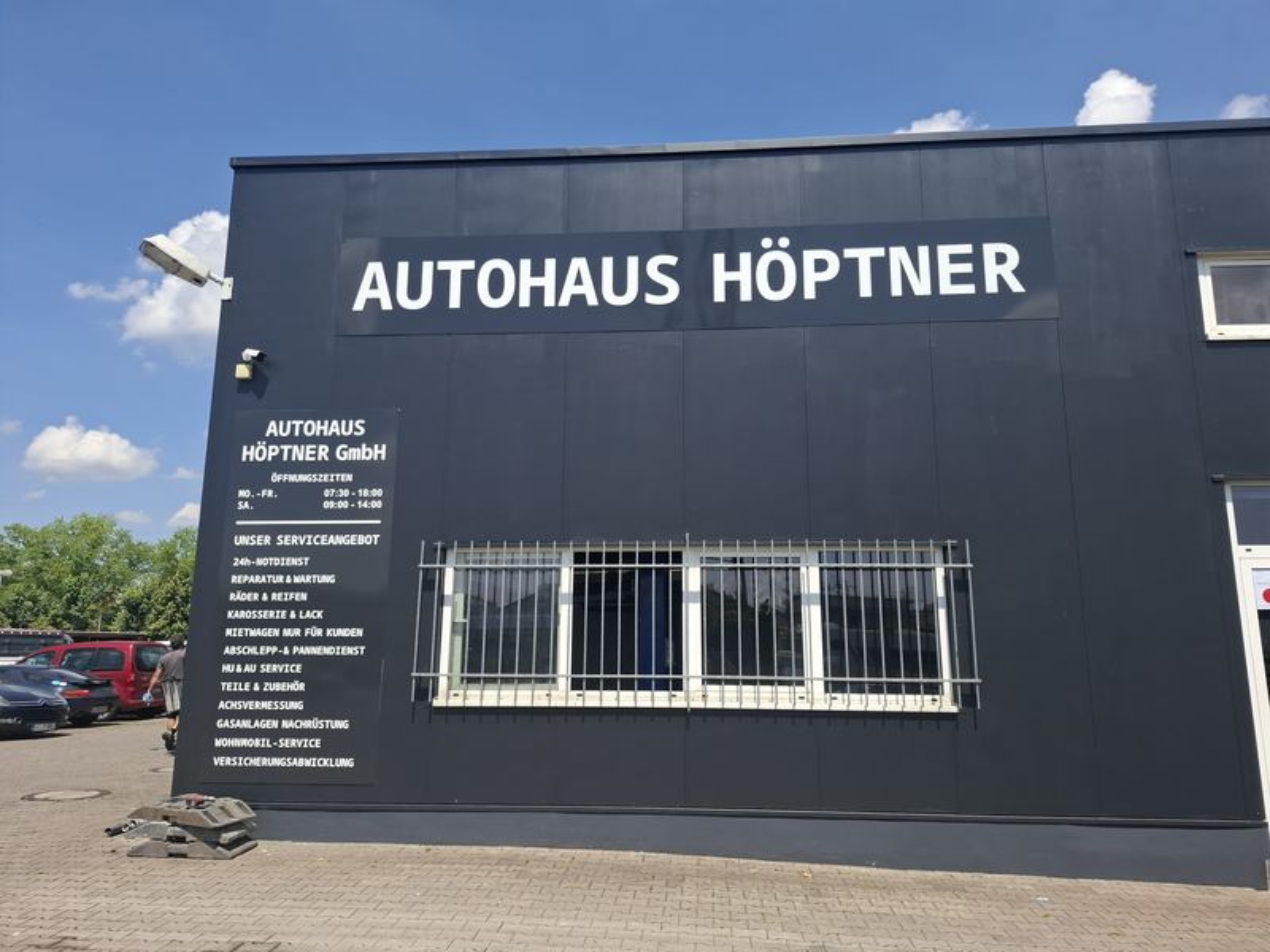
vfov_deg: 58.9
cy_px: 476
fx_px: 844
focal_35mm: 23
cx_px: 635
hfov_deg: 73.9
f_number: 1.8
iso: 50
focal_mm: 5.54
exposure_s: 1/1825
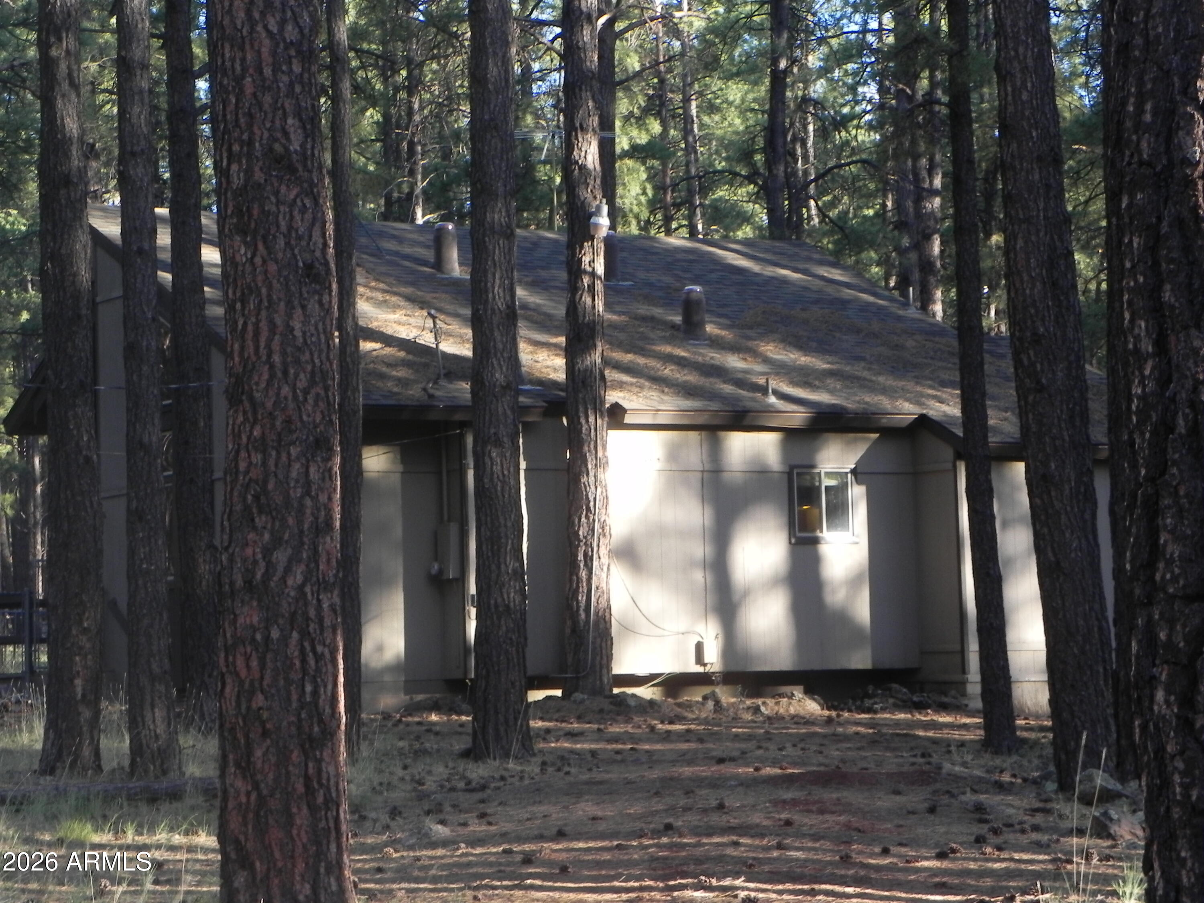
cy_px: 452
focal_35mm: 95
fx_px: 3304
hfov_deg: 20.7
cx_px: 602
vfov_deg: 15.6
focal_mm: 16.9
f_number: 5.6
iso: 160
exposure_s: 1/42.2
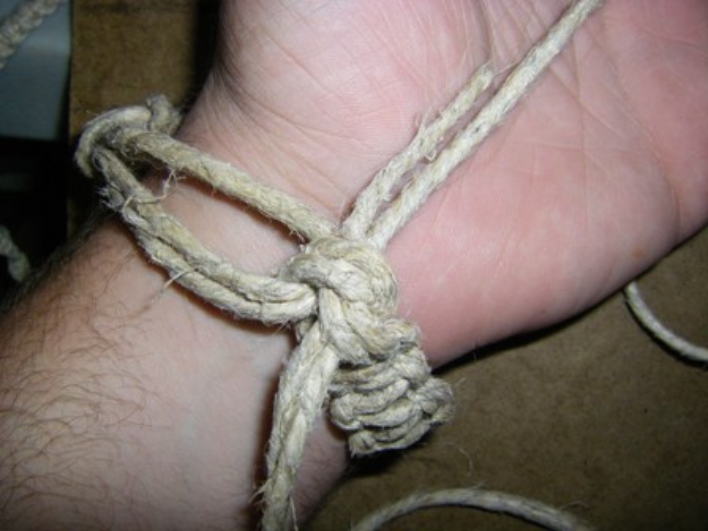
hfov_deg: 49.0
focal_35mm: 38
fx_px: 777
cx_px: 354
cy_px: 266
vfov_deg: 37.7
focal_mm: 6.3
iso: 250
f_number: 7
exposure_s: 1/50
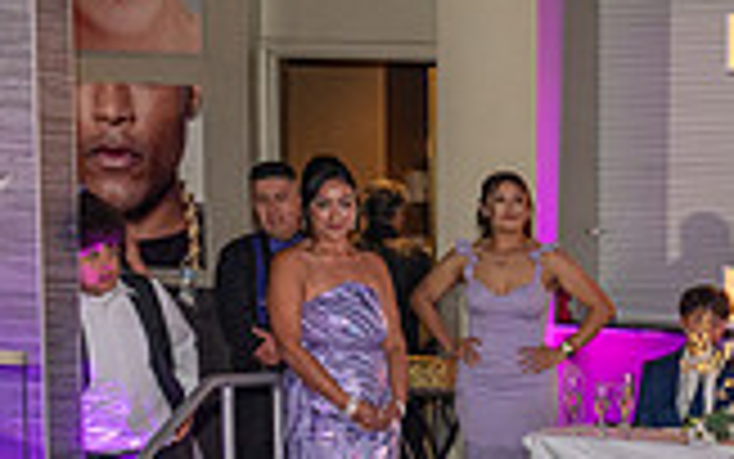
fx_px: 2902
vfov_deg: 8.7
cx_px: 1108
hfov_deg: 13.6
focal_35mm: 145
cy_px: 812
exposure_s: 1/125
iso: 1000
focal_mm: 40
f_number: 3.5
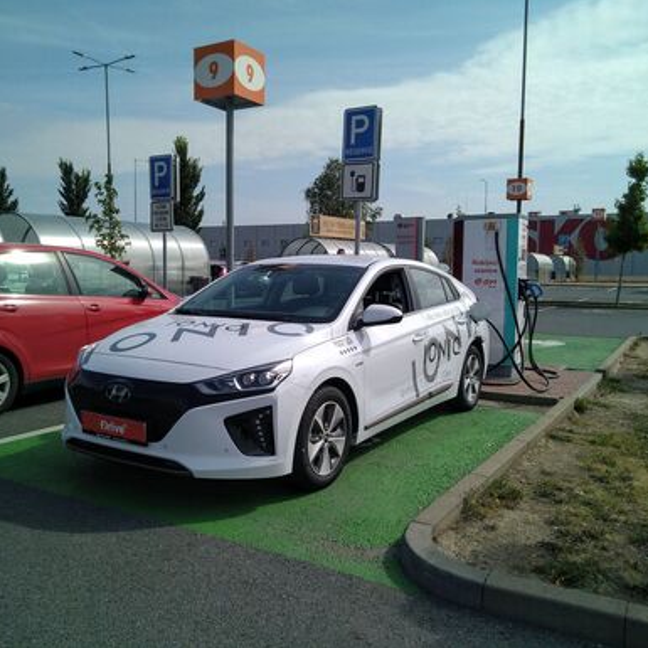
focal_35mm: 31
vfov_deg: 52.5
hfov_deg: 52.5
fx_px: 657
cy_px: 323
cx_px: 316
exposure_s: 1/2511
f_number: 2.2
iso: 101
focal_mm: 3.46
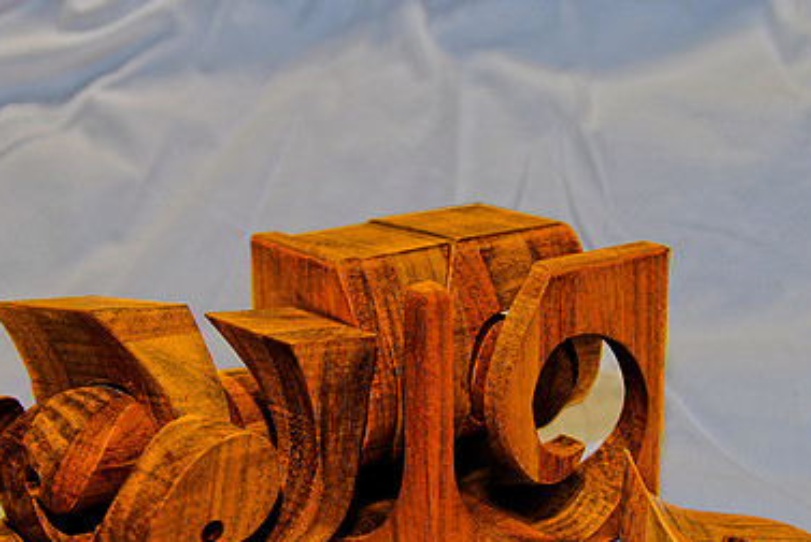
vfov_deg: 22.5
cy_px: 383
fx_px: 1353
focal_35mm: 60
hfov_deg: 33.4
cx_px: 432
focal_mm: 26
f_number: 4.5
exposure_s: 1/60
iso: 160
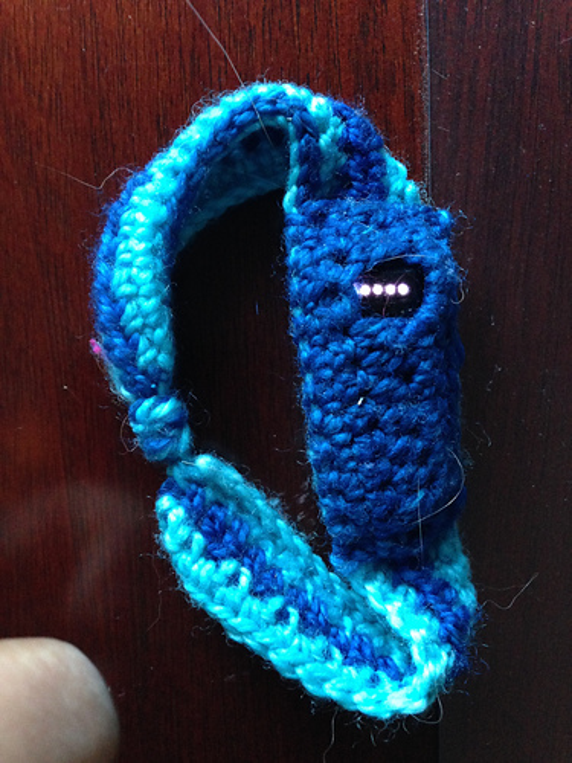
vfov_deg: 55.4
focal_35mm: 33
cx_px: 286
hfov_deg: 42.9
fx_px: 727
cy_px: 382
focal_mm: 4.12
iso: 400
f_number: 2.4
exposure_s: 1/17
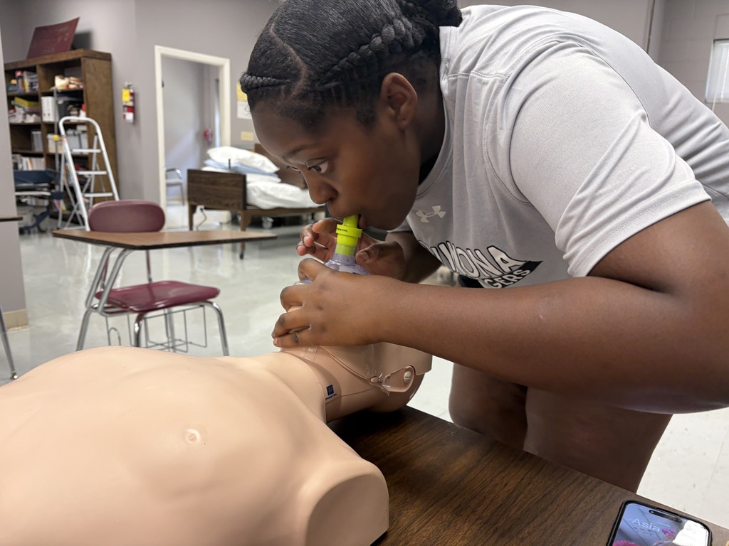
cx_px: 364
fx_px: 548
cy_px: 273
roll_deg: -1.9
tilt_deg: -15.1
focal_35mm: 26
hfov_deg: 67.3
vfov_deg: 53.1
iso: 80
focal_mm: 5.96
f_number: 1.6
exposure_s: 1/60
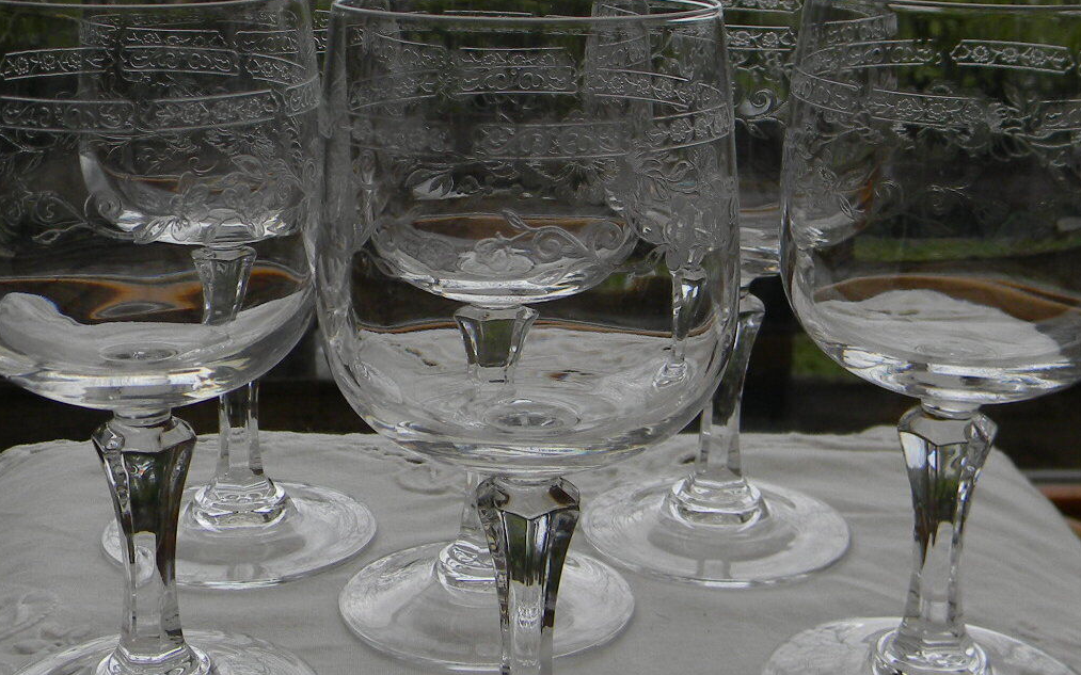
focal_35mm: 30
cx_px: 541
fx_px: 884
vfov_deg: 41.8
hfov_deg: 62.9
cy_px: 318
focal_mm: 5
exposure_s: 1/169
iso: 80
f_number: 3.5
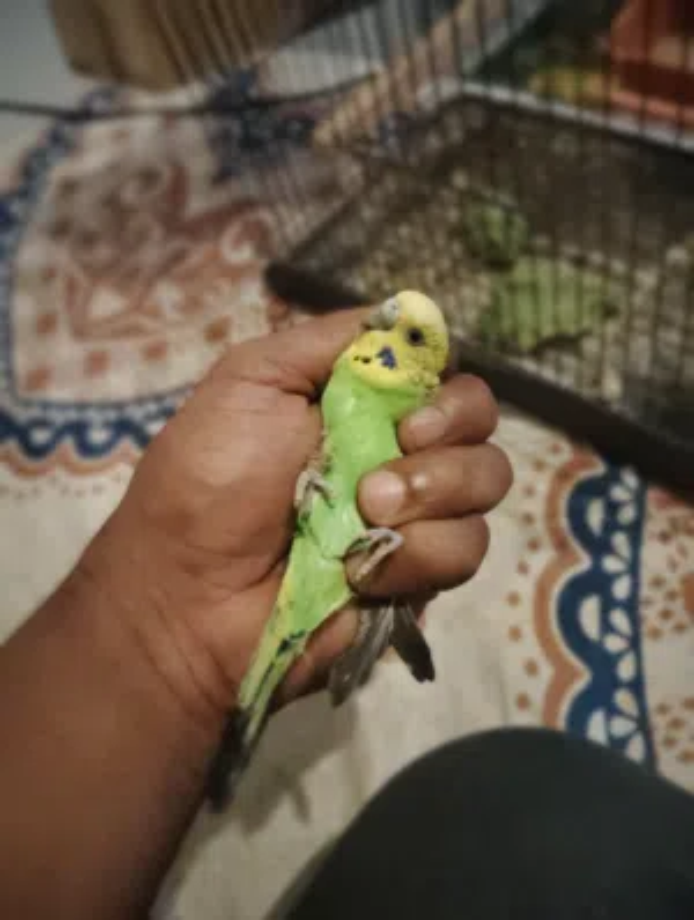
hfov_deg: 49.9
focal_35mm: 28
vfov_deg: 63.4
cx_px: 347
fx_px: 746
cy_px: 460
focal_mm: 4.22
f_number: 1.8
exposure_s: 1/15
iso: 4256
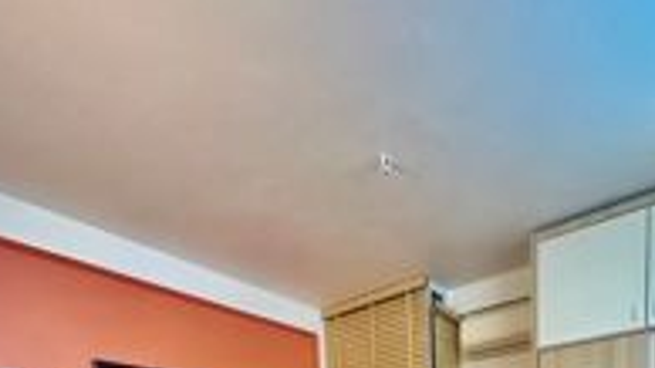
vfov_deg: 28.7
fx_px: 486
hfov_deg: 67.7
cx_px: 366
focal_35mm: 28
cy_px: 537
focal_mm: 2.22
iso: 500
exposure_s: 1/50
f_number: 2.2
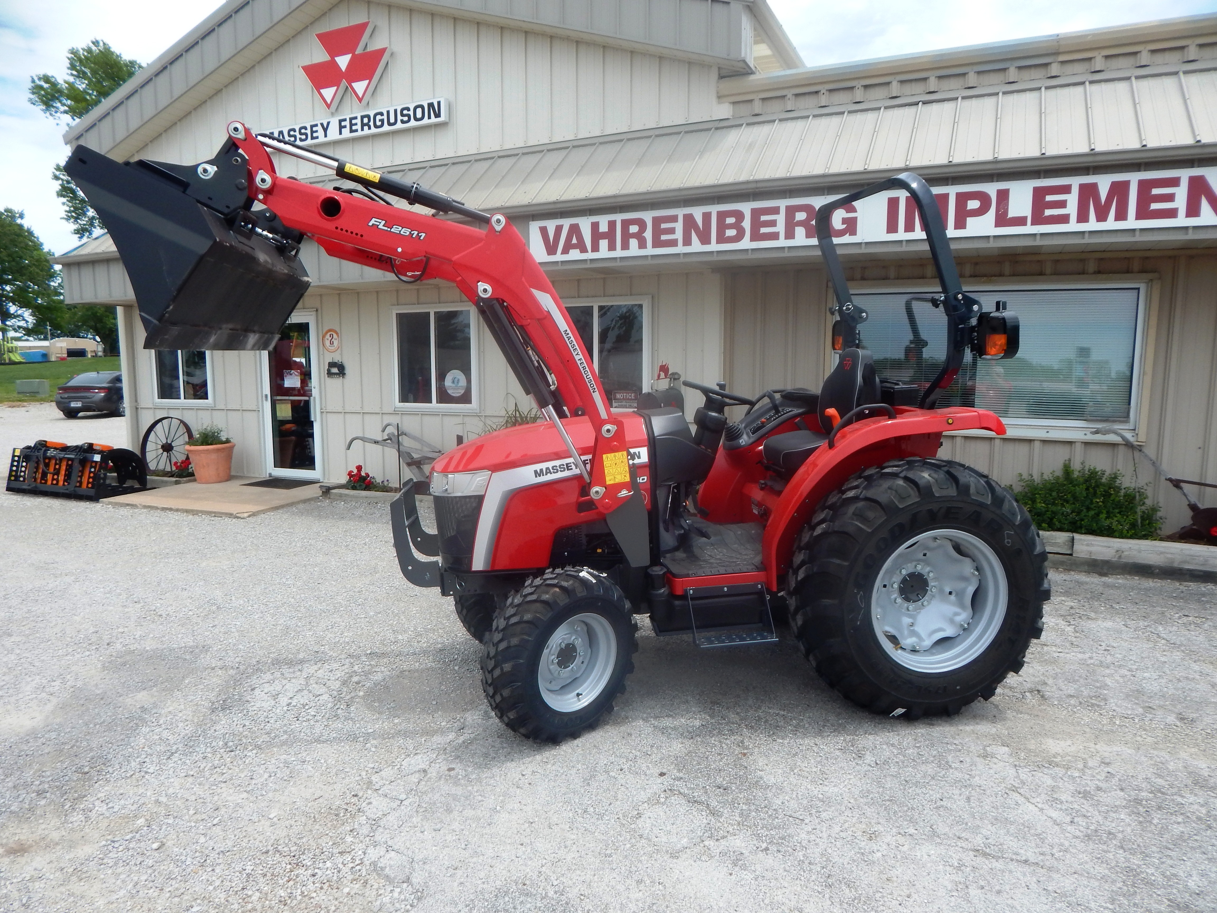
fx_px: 773
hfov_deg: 76.4
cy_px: 456
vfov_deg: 61.1
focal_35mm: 22
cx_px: 608
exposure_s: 1/1500
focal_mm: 4
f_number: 3
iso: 125
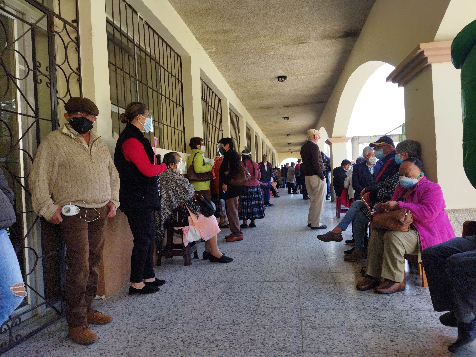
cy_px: 178
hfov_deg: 65.3
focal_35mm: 27
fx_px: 371
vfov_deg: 51.4
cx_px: 238
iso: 100
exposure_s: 1/690
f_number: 1.79
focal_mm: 4.71
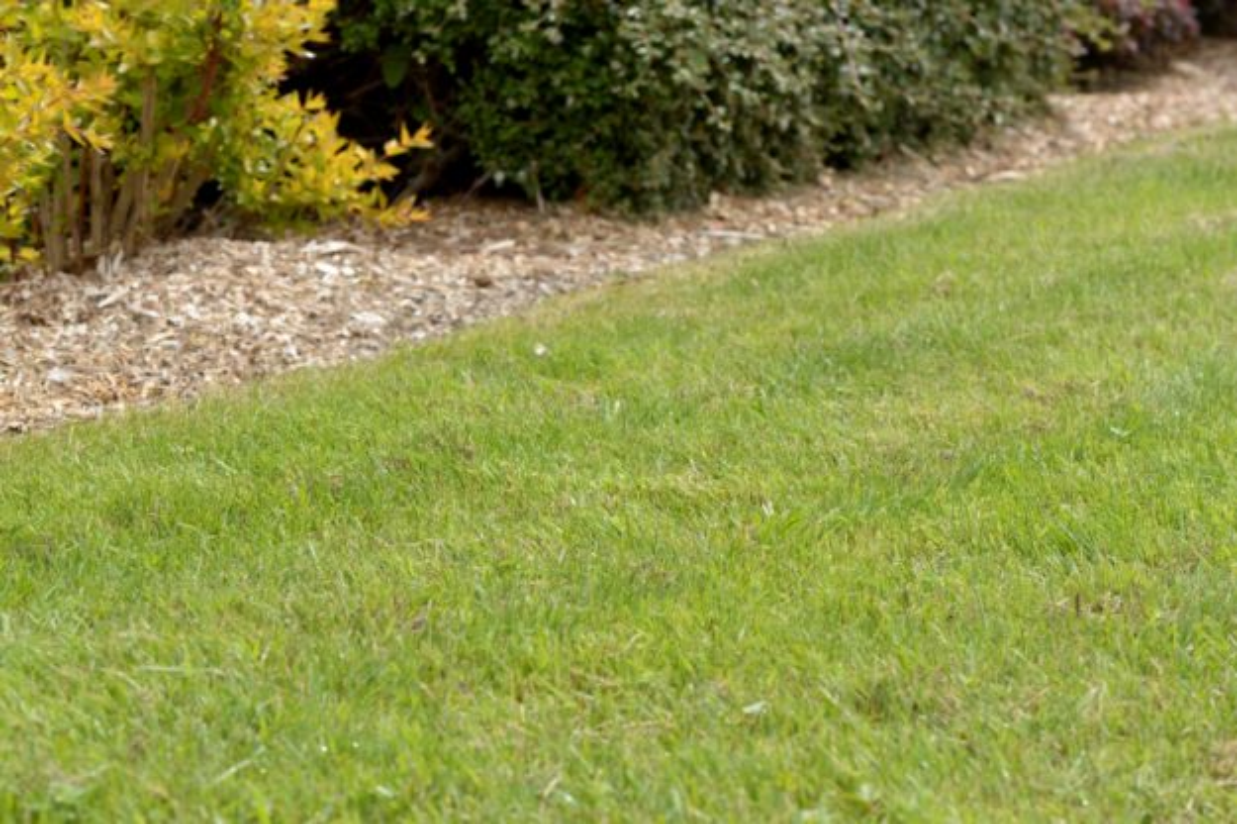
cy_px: 412
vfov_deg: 13.0
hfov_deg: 19.5
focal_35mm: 105
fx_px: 3606
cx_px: 618
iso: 100
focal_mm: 105
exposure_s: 1/125
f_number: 8
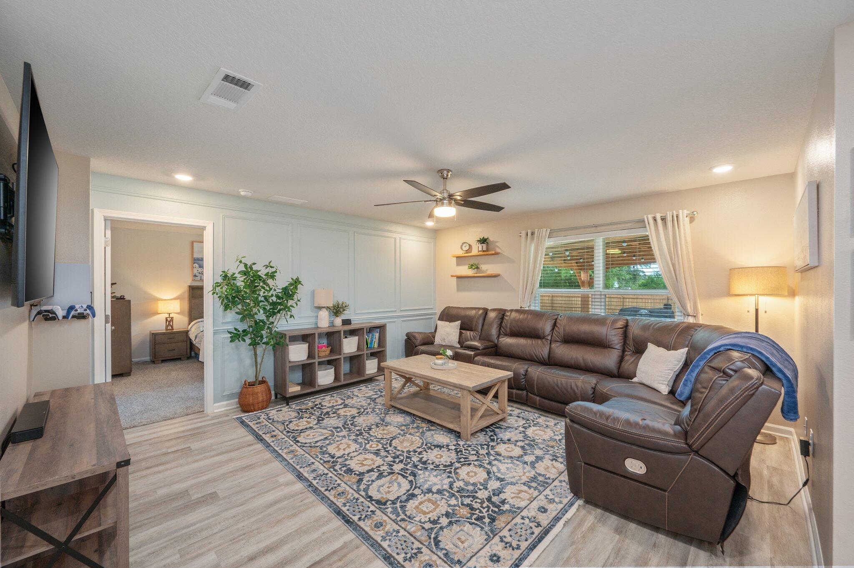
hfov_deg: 104.3
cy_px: 284
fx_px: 332
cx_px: 427
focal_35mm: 14
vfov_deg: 81.1
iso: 500
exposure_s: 1/25
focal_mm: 14
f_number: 8
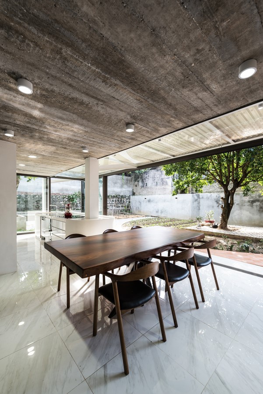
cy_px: 197
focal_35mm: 15
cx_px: 132
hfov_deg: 77.4
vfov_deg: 100.4
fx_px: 164
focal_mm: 15
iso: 250
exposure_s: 1/125
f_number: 5
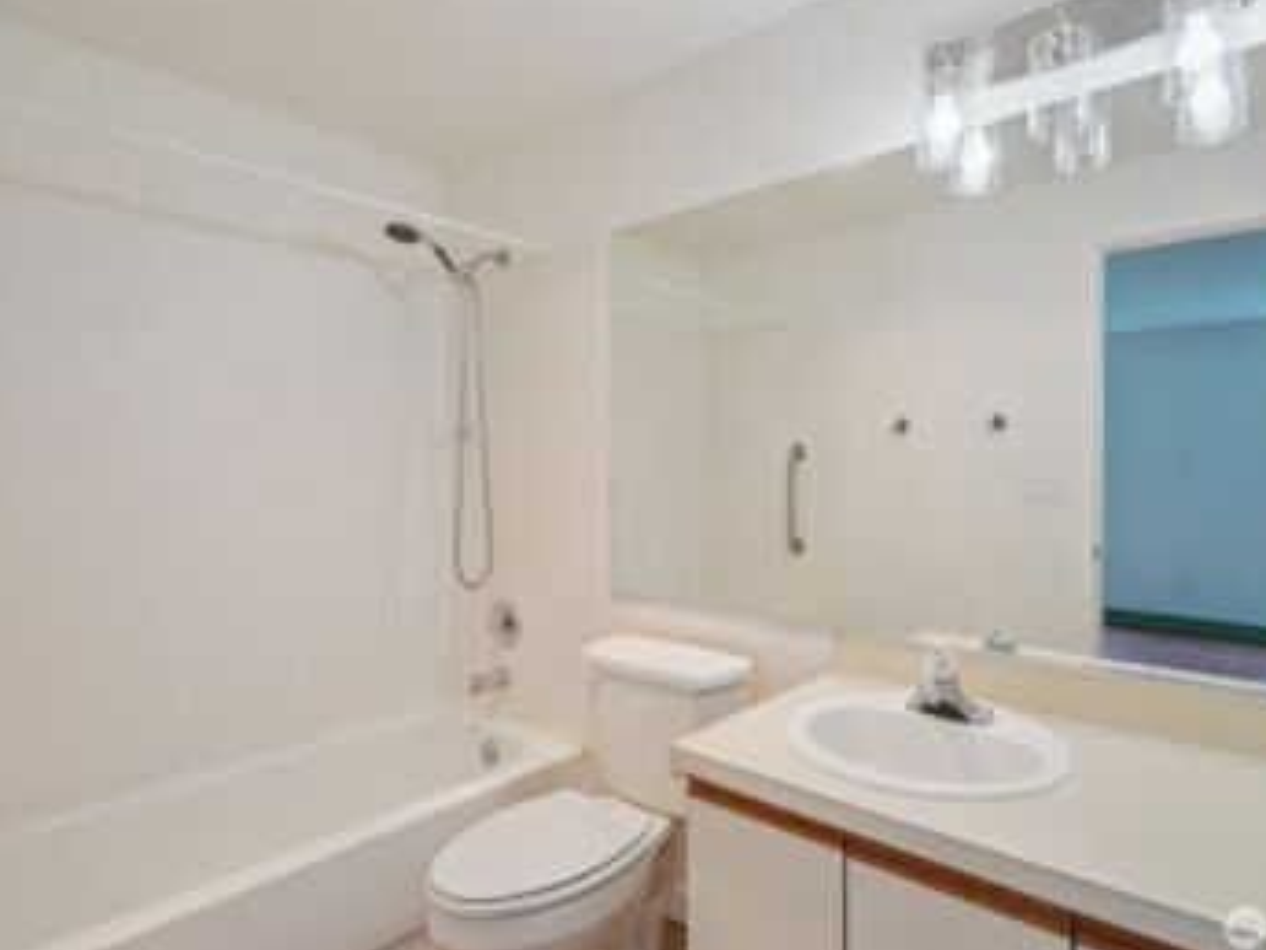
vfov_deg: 68.7
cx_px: 699
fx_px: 695
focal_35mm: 19
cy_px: 469
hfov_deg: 84.4
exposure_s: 1/30
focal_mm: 17
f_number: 8
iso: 400
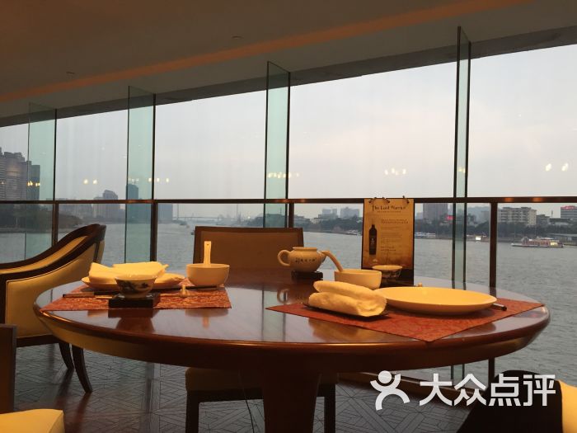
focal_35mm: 29
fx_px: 483
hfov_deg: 61.7
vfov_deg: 48.2
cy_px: 216
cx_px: 288
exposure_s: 1/33
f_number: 2.2
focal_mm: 4.15
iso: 40
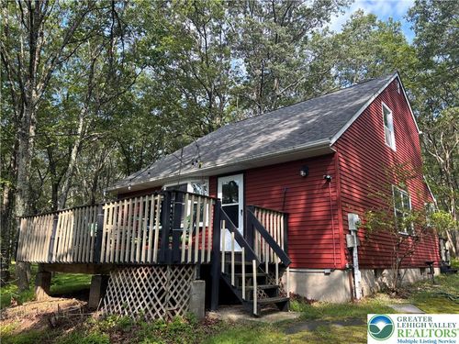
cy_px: 172
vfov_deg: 53.1
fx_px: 345
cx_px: 230
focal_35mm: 26
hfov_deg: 67.3
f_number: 1.6
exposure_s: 1/433
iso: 50
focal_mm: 5.96
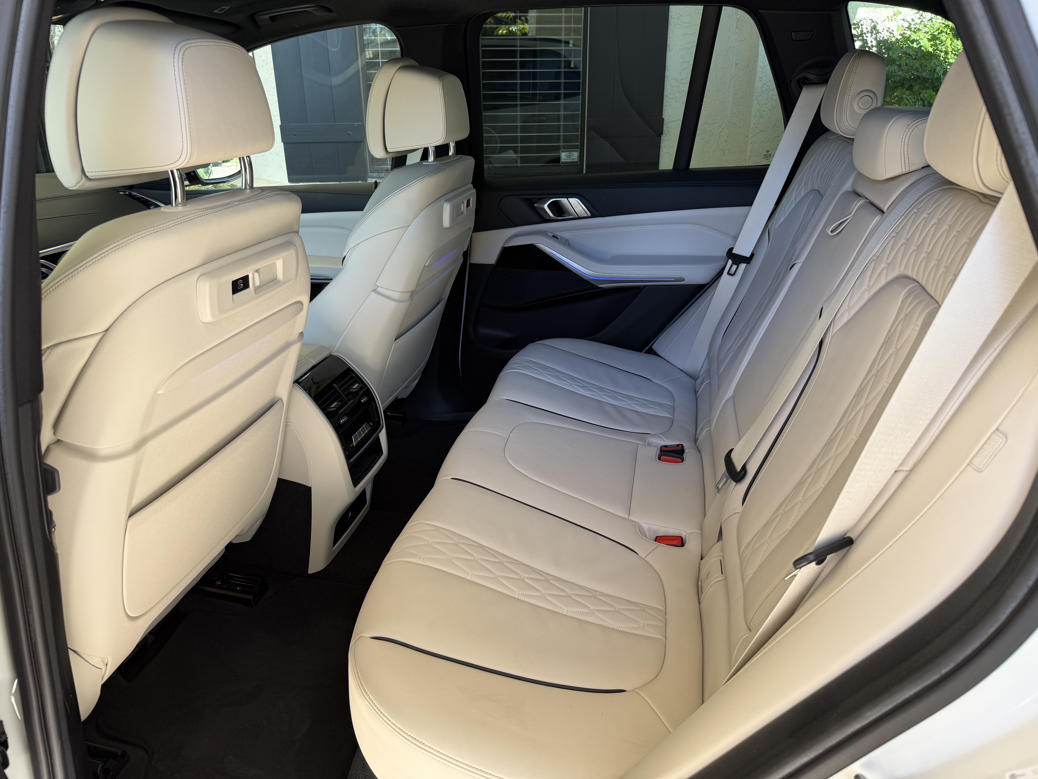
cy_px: 390
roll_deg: +0.4
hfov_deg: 71.6
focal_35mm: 24
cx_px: 519
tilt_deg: -23.0
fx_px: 720
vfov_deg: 56.8
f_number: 1.78
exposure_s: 1/121
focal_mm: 6.76
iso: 50
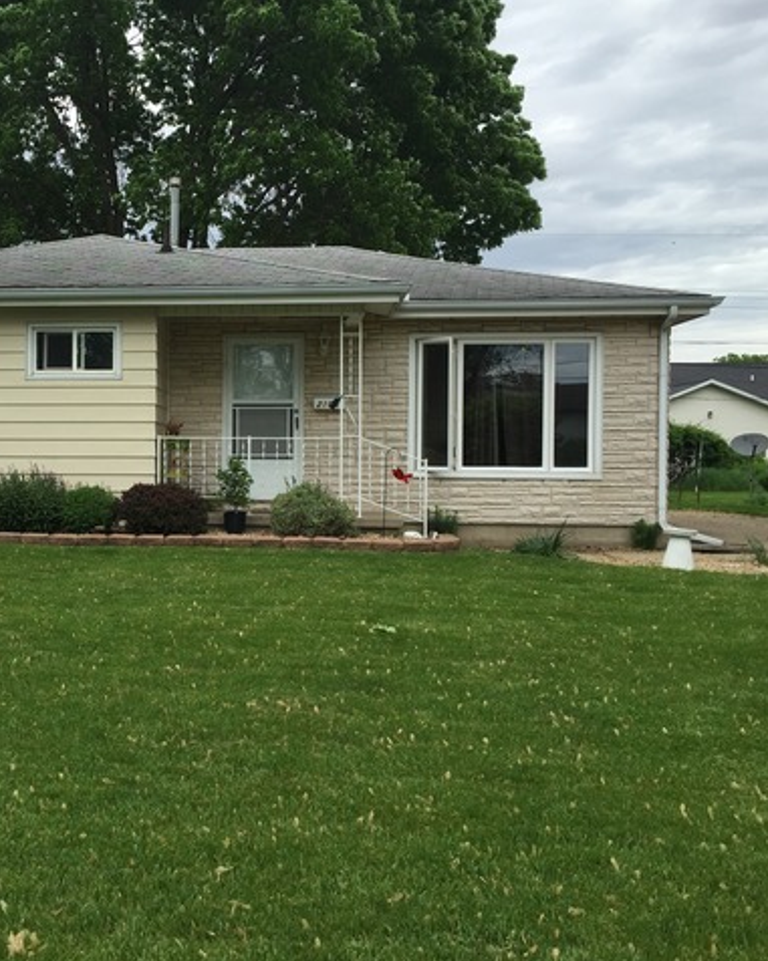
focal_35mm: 38
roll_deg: -0.8
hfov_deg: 38.1
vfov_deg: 48.0
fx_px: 1081
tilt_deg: -1.2
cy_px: 482
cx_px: 191
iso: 32
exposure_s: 1/1099
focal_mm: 4.15
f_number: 2.2
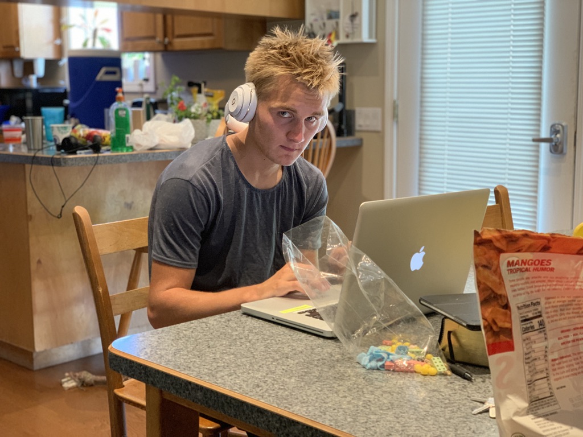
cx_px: 292
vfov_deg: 28.0
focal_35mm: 52
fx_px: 876
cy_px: 218
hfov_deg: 36.8
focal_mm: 6
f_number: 2.4
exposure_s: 1/60
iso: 250
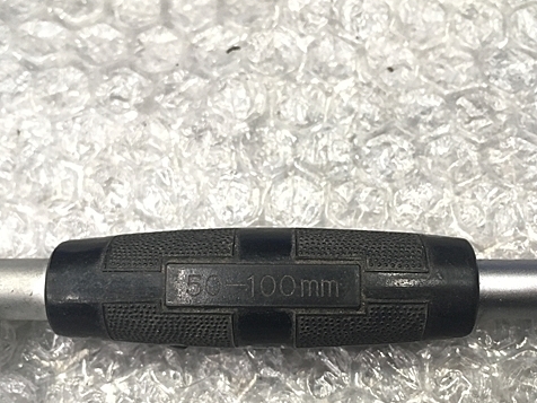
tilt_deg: -71.0
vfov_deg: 36.8
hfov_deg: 47.9
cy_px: 229
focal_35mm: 39
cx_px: 262
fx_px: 605
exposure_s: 1/30
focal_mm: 4.15
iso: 160
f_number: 2.2
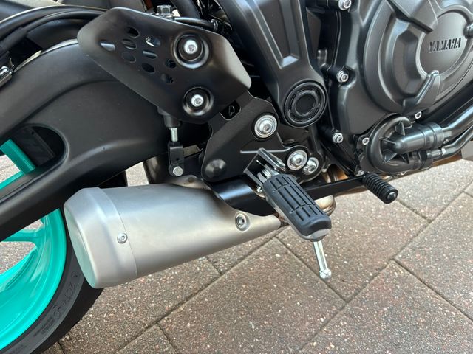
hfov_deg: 67.3
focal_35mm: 26
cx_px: 236
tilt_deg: -45.4
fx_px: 355
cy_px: 177
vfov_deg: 53.1
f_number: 1.6
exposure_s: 1/60
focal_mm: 5.96
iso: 320
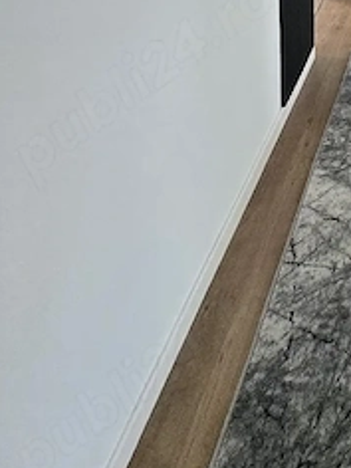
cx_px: 561
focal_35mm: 44
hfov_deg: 23.9
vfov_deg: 31.5
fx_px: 595
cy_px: -161
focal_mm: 1.7
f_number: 2.2
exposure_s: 1/100
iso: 320
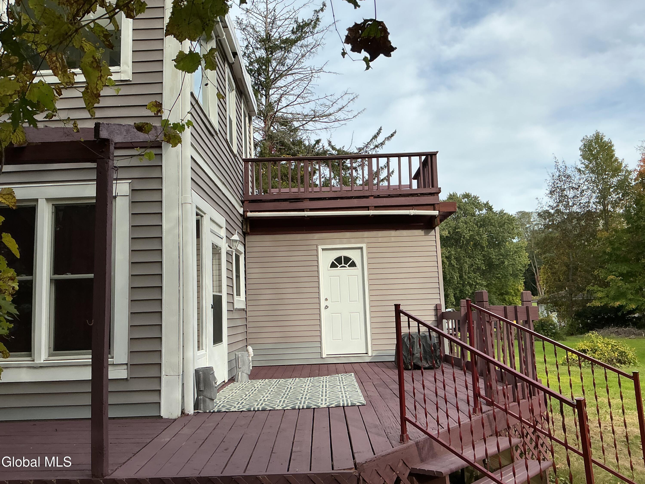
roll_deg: +3.1
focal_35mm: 29
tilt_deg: +9.7
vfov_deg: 48.2
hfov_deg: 61.7
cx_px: 322
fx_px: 540
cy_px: 242
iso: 25
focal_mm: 3
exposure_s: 1/1015
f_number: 1.8
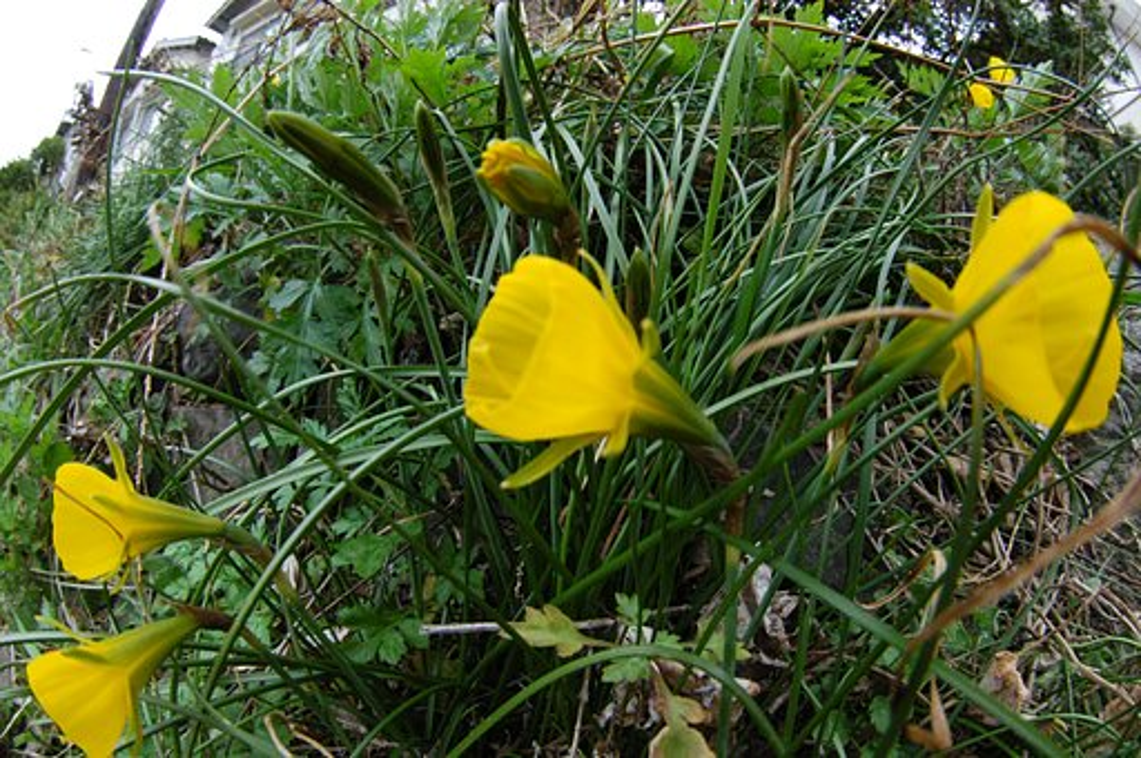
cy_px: 379
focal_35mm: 15
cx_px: 570
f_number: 10
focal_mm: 10
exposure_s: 1/100
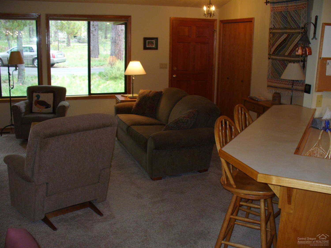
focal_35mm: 37
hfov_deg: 50.2
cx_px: 166
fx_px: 354
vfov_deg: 38.6
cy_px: 124
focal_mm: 6.1
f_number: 2.8
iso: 80
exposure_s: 1/30
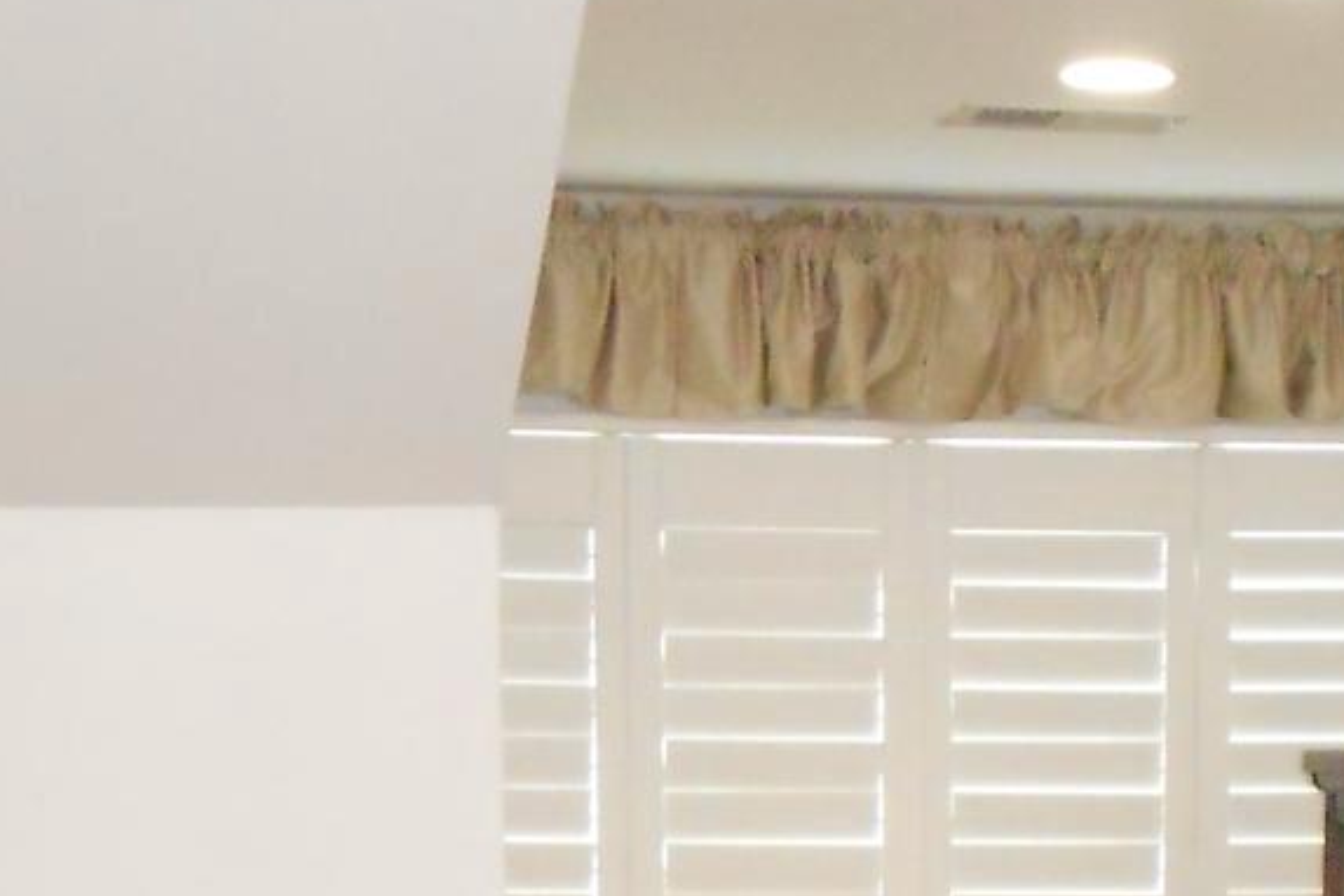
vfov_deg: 11.0
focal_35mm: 119
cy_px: 1431
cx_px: 964
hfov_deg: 17.1
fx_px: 4442
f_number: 3.6
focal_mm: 5.8
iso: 800
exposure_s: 1/30
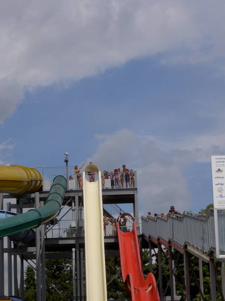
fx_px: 1005
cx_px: 112
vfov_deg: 17.0
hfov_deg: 12.8
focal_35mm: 116
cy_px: 150
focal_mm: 24
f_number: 8.3
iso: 100
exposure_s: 1/400
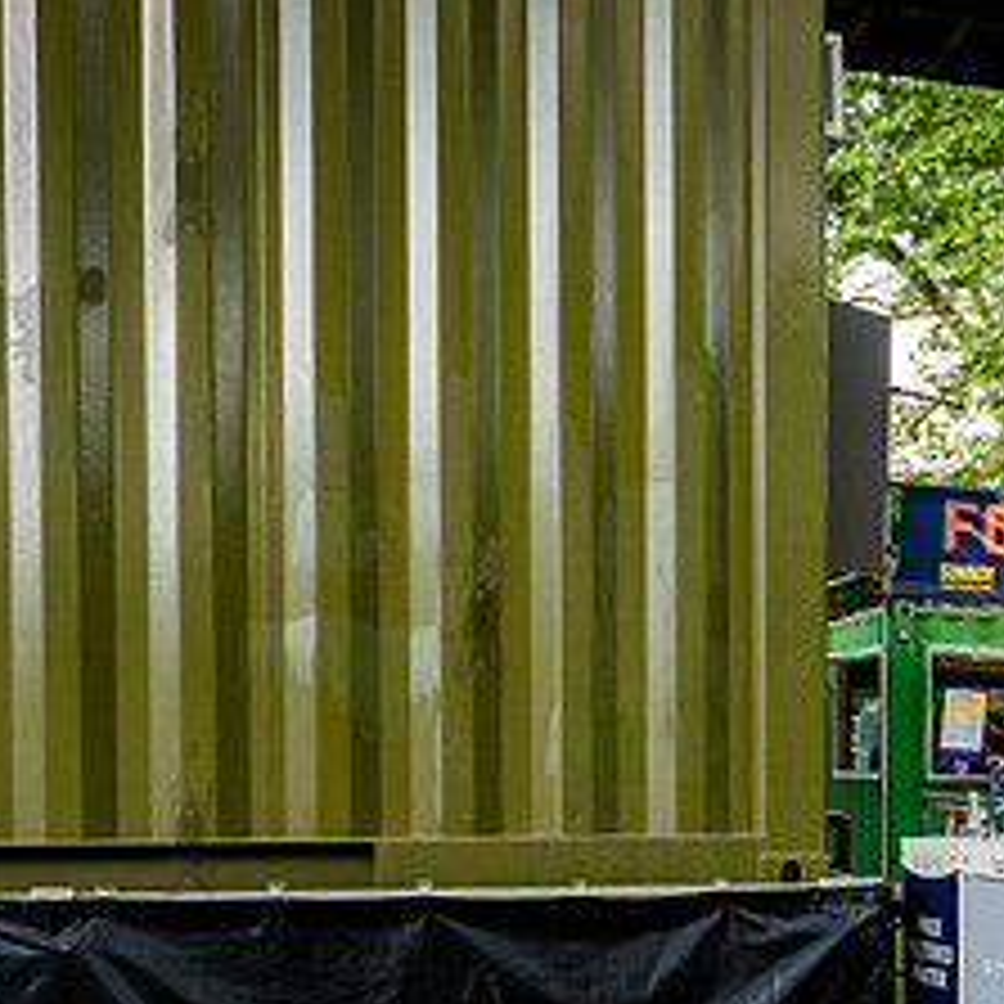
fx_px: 1805
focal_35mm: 55
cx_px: 1058
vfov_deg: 30.3
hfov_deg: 28.7
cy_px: 817
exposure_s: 1/400
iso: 2000
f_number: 4.5
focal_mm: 24
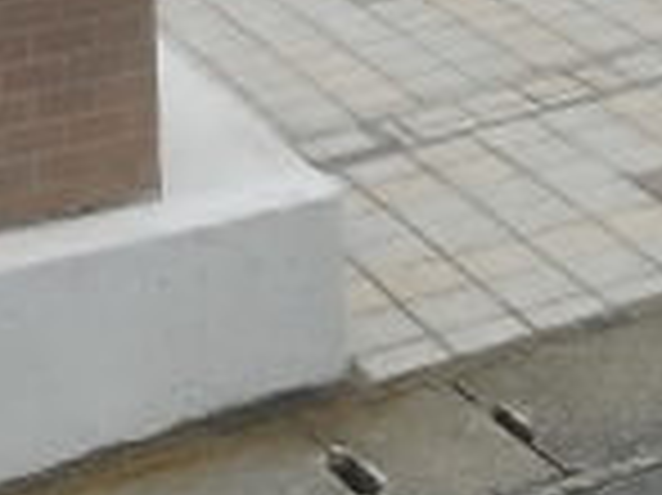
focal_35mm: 109
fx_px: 2083
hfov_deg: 17.4
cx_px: 748
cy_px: -500
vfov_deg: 12.0
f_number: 3.7
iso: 80
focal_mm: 4.5
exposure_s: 1/500
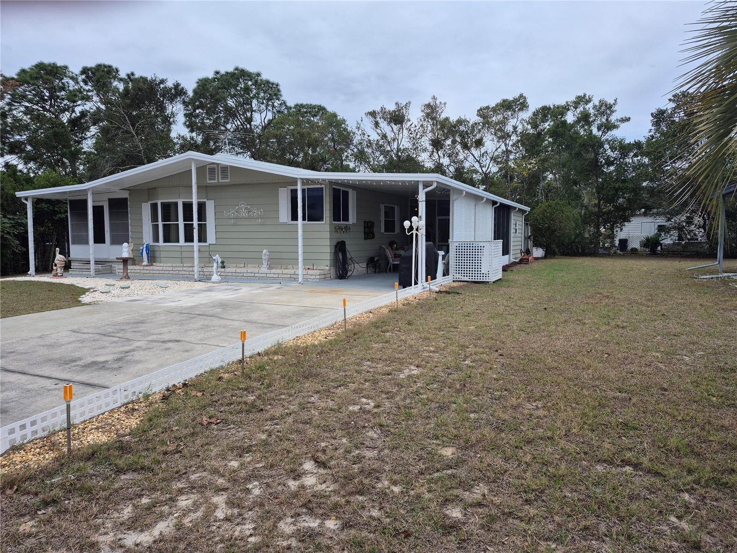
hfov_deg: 73.9
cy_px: 276
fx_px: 490
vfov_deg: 58.9
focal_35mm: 23
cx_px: 368
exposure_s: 1/1200
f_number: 1.8
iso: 25
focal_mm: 5.4
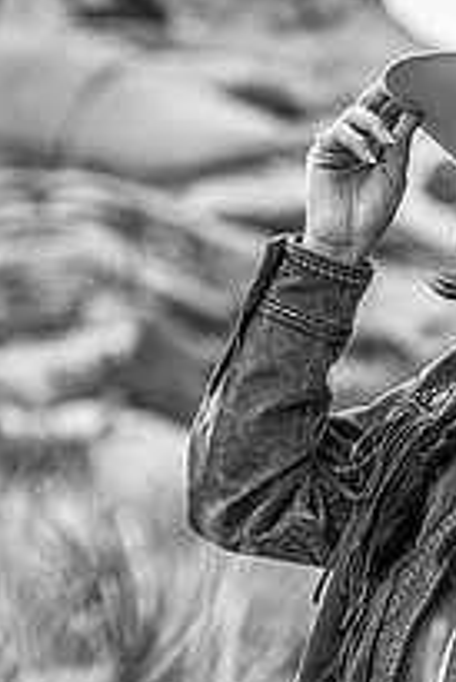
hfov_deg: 6.8
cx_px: 459
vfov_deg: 10.2
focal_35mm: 202
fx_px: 3831
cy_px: 363
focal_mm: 92
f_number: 4
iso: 100
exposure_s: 1/1600
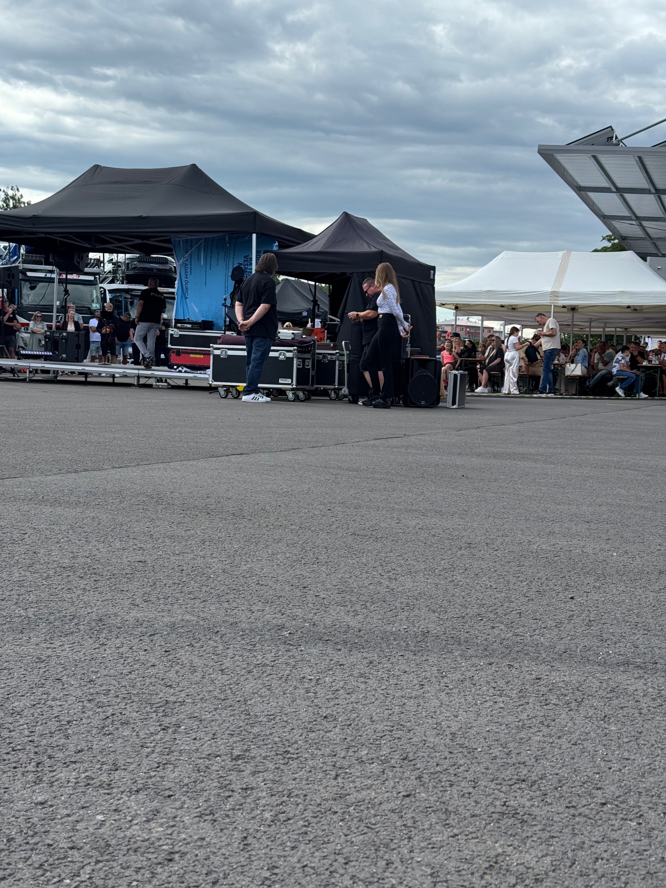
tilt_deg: -4.5
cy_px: 444
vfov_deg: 39.7
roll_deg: -3.4
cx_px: 333
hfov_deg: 30.3
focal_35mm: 48
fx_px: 1231
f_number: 1.78
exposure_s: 1/2611
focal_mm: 6.76
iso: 64
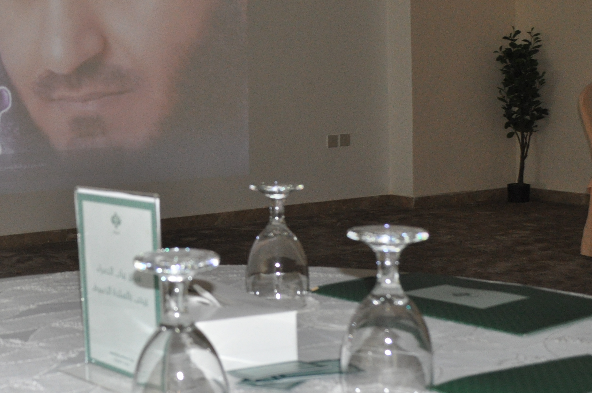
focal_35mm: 64
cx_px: 56
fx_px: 1051
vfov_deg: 21.2
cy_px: 172
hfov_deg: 30.1
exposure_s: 1/60
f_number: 3.8
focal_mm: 22
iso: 800
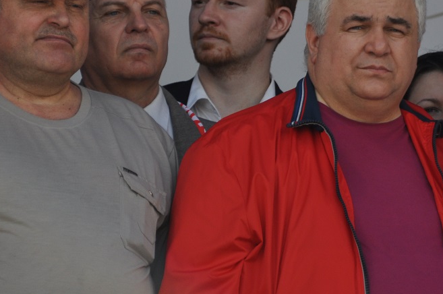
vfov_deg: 1.9
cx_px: 364
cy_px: 93
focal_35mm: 735
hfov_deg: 2.8
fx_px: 9031
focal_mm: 250
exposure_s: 1/500
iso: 320
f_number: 6.3
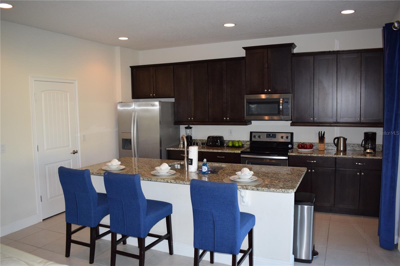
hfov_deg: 67.4
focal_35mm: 27
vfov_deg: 47.9
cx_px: 200
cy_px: 133
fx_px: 300
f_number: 5
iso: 800
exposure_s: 1/125
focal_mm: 18
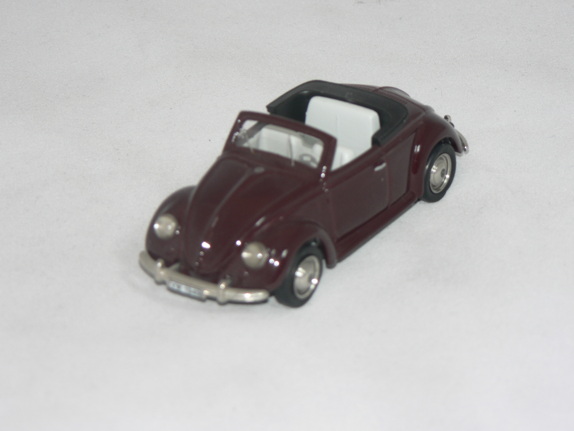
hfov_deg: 13.4
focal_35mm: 147
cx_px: 287
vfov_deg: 10.1
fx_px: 2438
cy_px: 216
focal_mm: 24.6
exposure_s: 1/60
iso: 80
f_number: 3.3
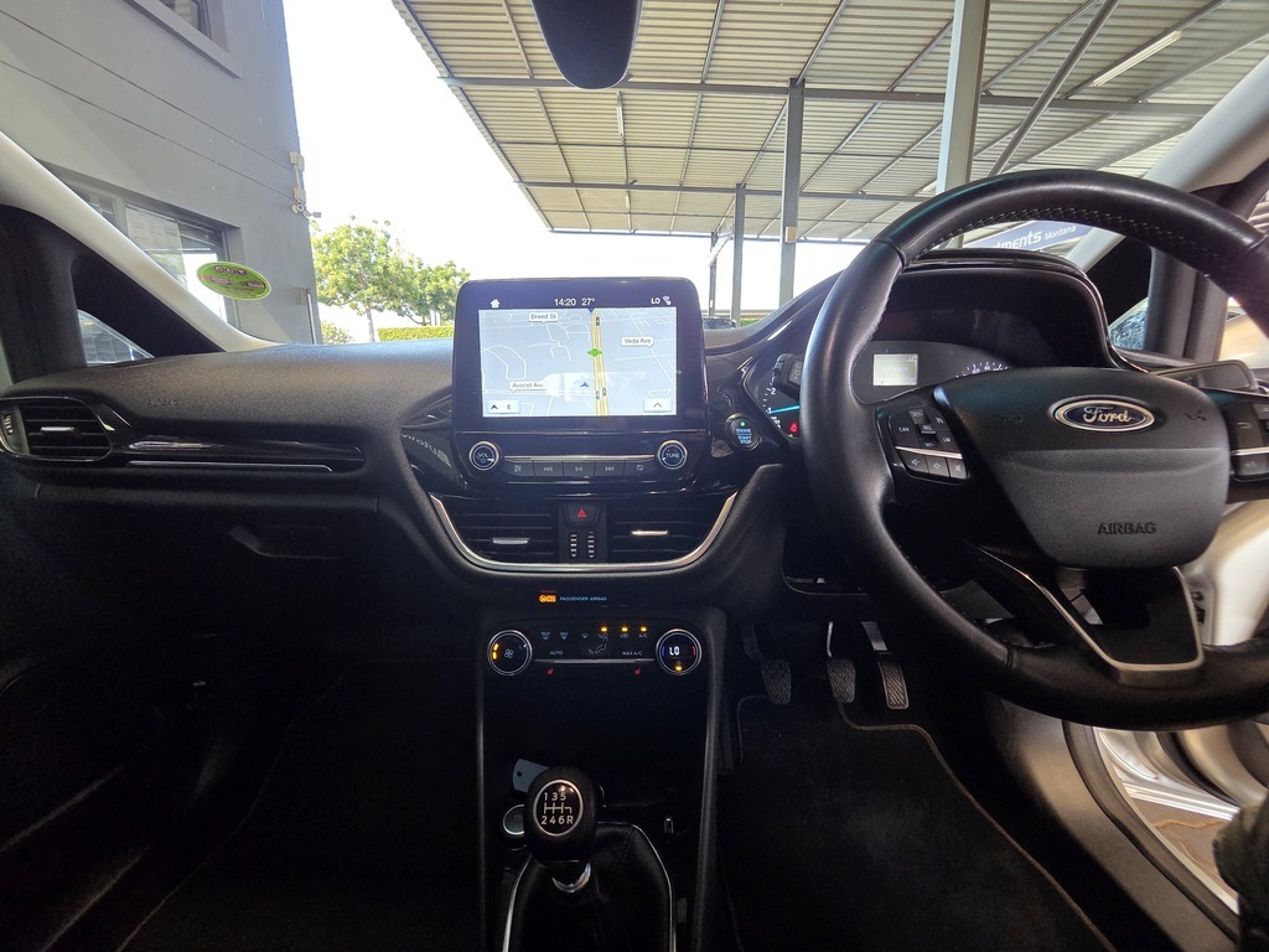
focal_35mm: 13
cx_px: 634
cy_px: 476
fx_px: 477
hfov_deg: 106.2
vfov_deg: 89.9
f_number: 2.2
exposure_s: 1/100
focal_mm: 2.2
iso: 250
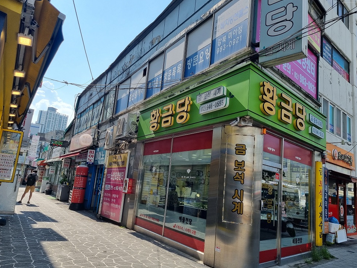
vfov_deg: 51.3
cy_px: 134
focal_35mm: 27
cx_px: 178
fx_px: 278
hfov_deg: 65.3
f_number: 1.8
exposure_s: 1/2744
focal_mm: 5.4
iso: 50
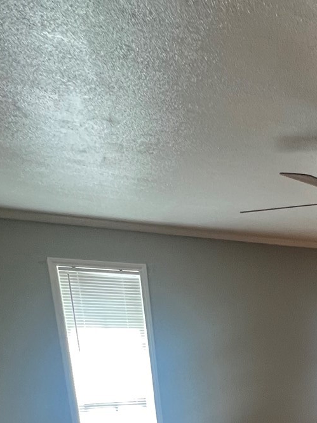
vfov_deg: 38.6
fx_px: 489
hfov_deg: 30.1
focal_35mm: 40
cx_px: 390
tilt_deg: -13.6
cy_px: 466
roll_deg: +0.1
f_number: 1.8
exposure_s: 1/99
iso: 200
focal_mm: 1.57
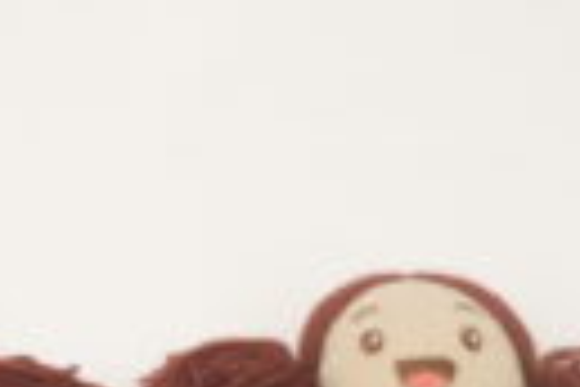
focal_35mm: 233
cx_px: -139
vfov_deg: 5.8
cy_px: 612
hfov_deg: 8.7
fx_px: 3754
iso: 200
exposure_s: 1/250
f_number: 4.5
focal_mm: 50
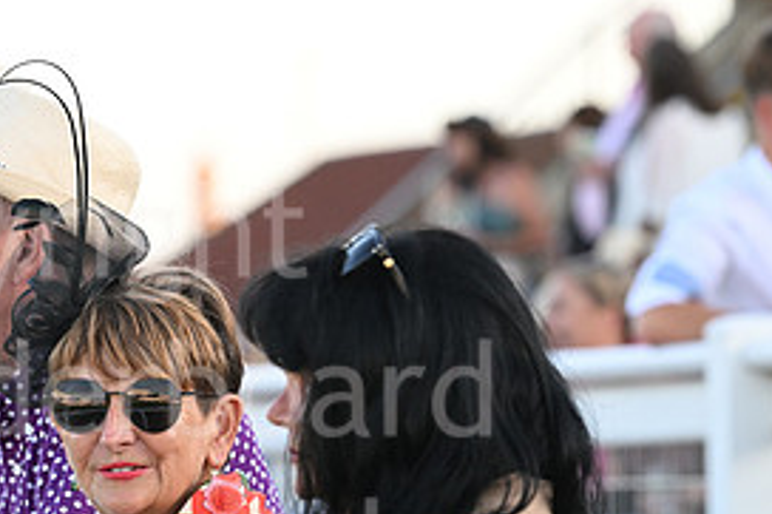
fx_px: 9151
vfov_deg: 3.2
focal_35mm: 427
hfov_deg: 4.8
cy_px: 416
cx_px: 131
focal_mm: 200
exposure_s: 1/500
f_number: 5.6
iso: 1000
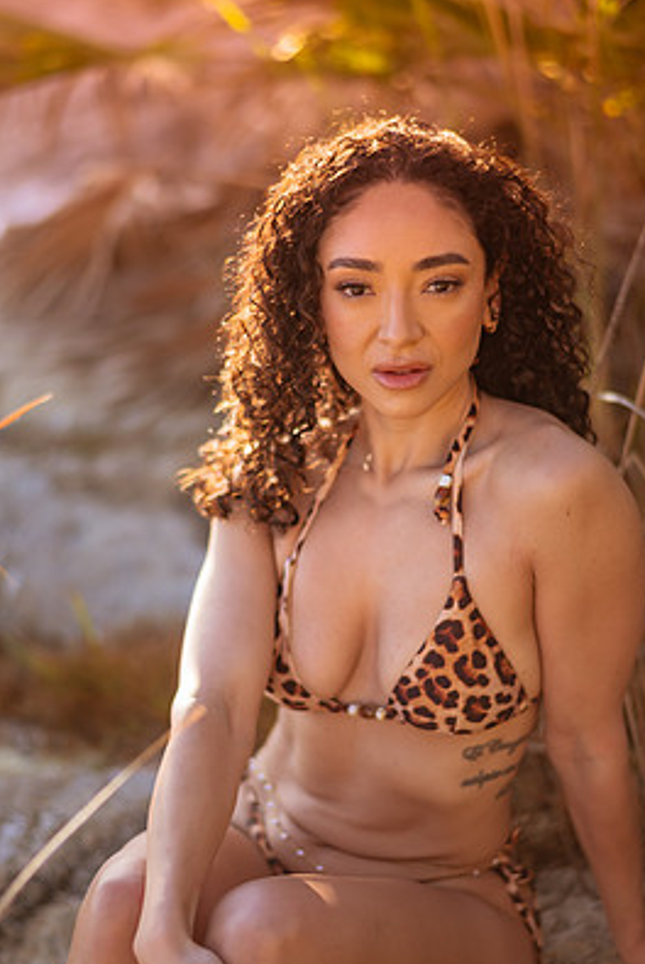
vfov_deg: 30.5
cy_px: 495
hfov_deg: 20.6
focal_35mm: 66
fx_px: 1771
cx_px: 357
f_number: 1.4
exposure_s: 1/1250
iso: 100
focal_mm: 58
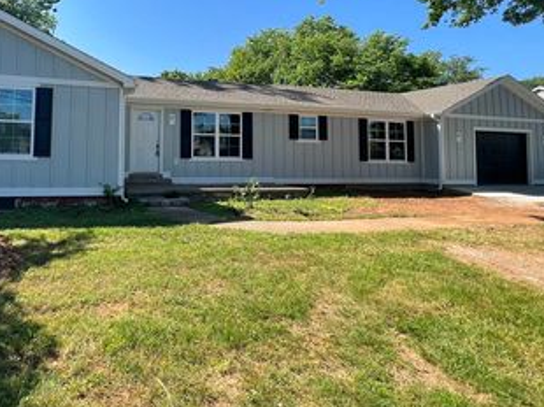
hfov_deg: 74.6
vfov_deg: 61.7
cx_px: 151
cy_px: 132
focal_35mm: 21
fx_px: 330
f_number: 1.8
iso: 32
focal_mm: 1.57
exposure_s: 1/809
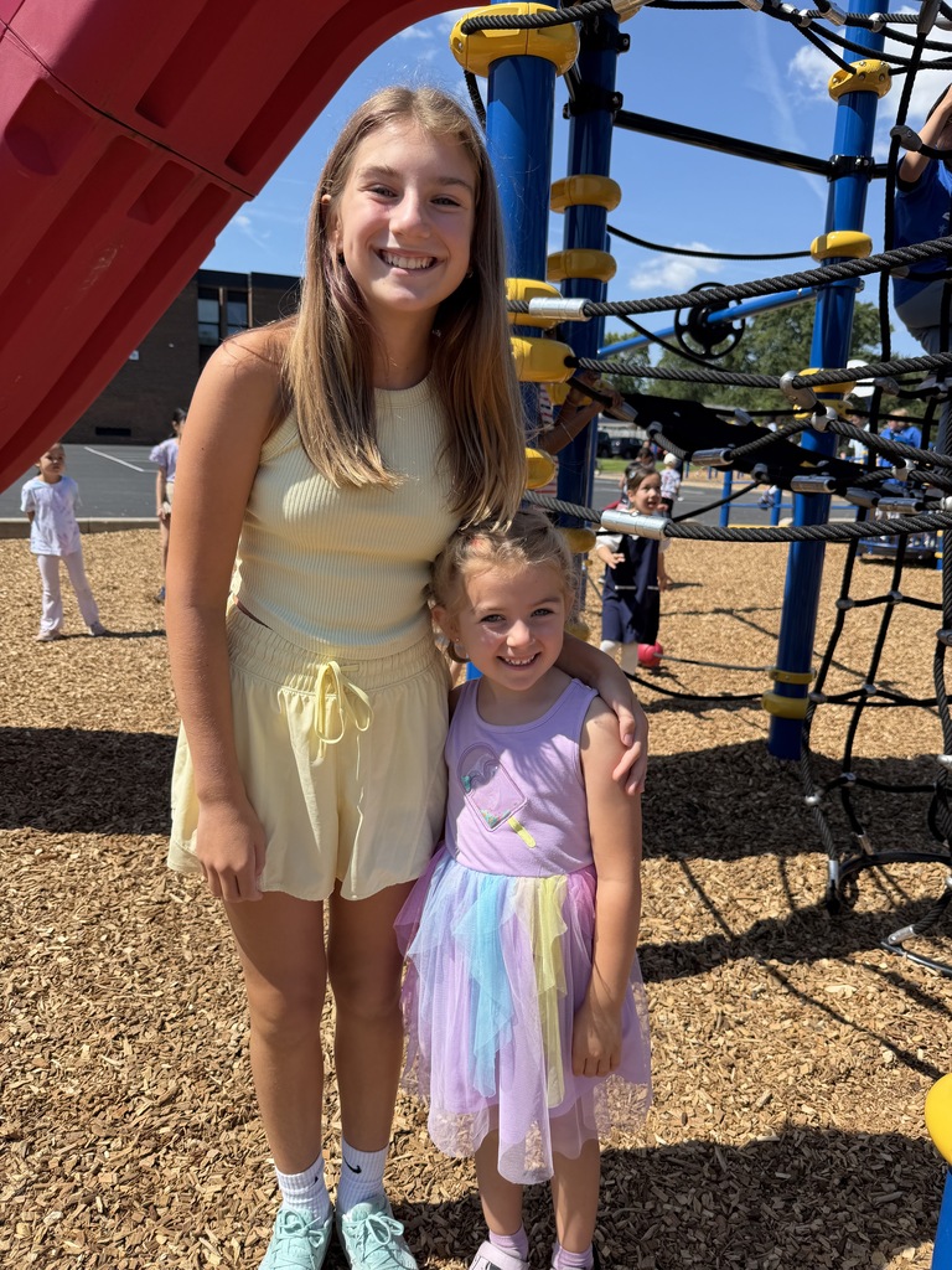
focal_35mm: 24
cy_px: 635
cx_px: 476
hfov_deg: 56.8
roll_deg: -2.8
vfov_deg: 71.6
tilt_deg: -12.5
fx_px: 880
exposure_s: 1/4167
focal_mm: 6.76
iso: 80
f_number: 1.78
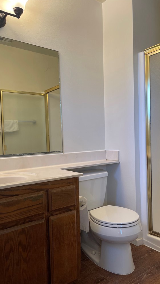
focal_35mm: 28
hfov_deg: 41.3
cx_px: 96
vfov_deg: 67.9
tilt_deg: -2.4
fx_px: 211
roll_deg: +1.6
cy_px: 145
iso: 125
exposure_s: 1/120
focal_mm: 5.1
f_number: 1.6
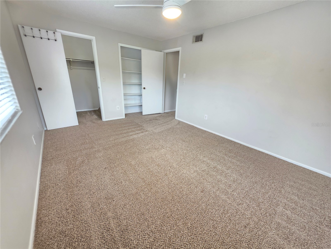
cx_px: 166
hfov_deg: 106.2
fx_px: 124
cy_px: 124
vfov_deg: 89.9
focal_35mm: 13
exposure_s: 1/60
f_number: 1.9
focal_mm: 2.2
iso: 250
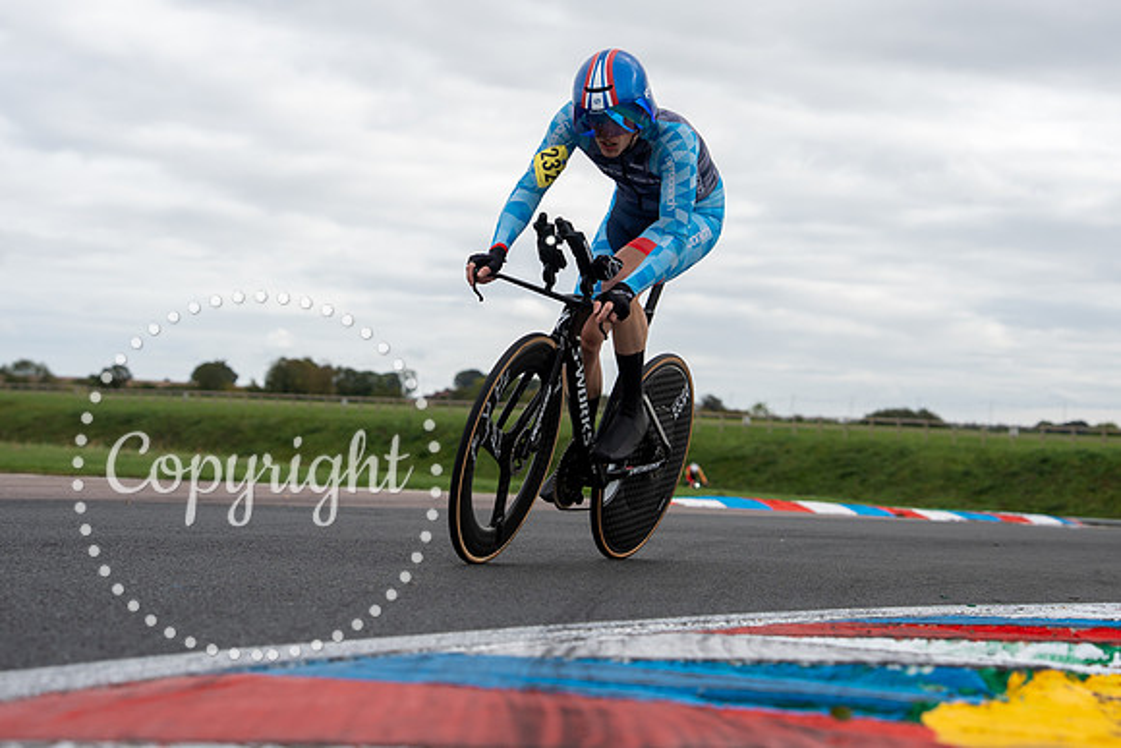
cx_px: 576
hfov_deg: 24.2
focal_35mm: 84
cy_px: 276
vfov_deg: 16.2
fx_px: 2617
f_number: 3.5
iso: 100
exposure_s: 1/1000
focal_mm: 62
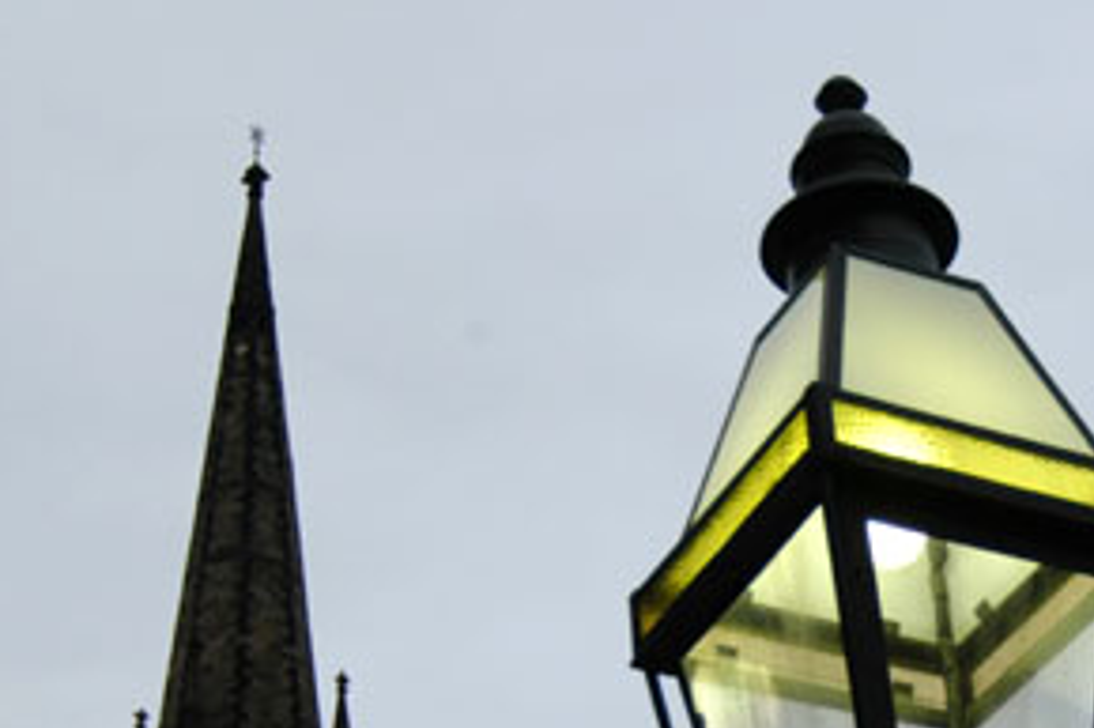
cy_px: 687
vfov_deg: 12.9
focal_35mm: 105
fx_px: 3189
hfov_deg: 19.2
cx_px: 954
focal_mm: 35
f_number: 4.2
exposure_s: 1/1250
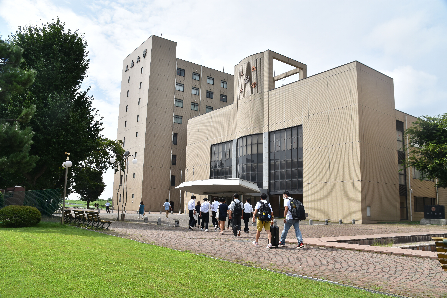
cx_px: 224
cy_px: 149
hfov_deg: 67.4
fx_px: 335
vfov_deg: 47.9
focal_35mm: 27
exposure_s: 1/320
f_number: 9
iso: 100
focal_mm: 18
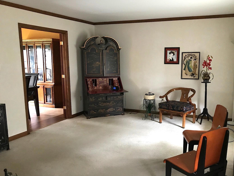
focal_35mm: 34
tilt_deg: -10.4
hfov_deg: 53.6
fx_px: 230
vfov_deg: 41.7
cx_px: 139
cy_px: 98
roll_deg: +0.1
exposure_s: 1/5
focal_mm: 3.99
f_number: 1.8
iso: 100
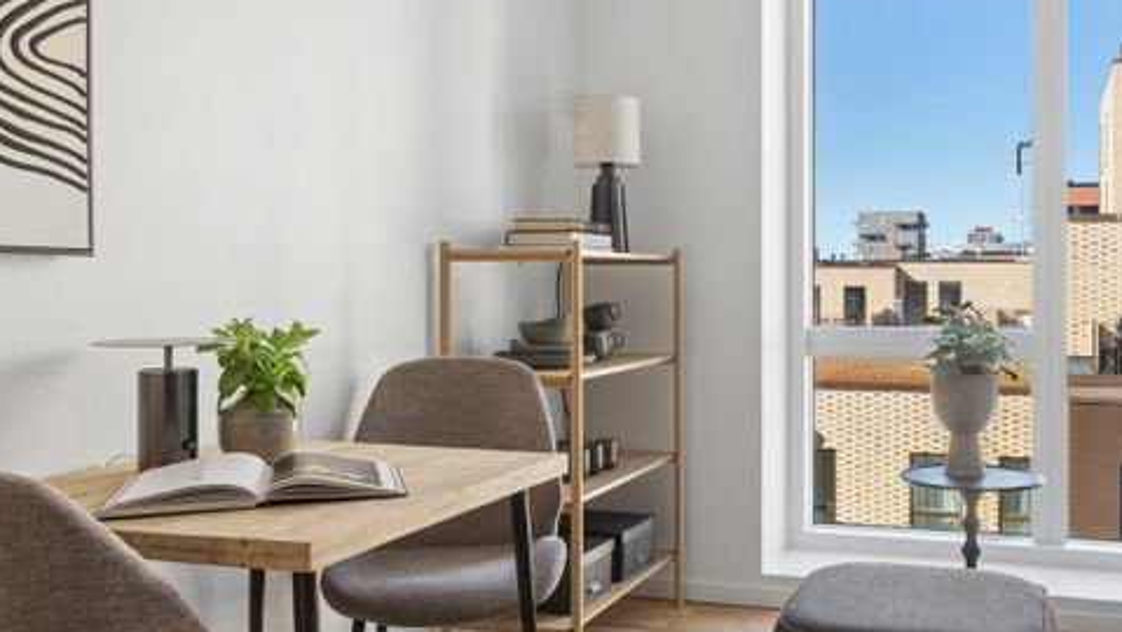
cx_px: 779
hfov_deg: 57.7
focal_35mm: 33
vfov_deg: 35.7
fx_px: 982
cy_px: 337
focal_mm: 14
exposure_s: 1/40
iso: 200
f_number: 8
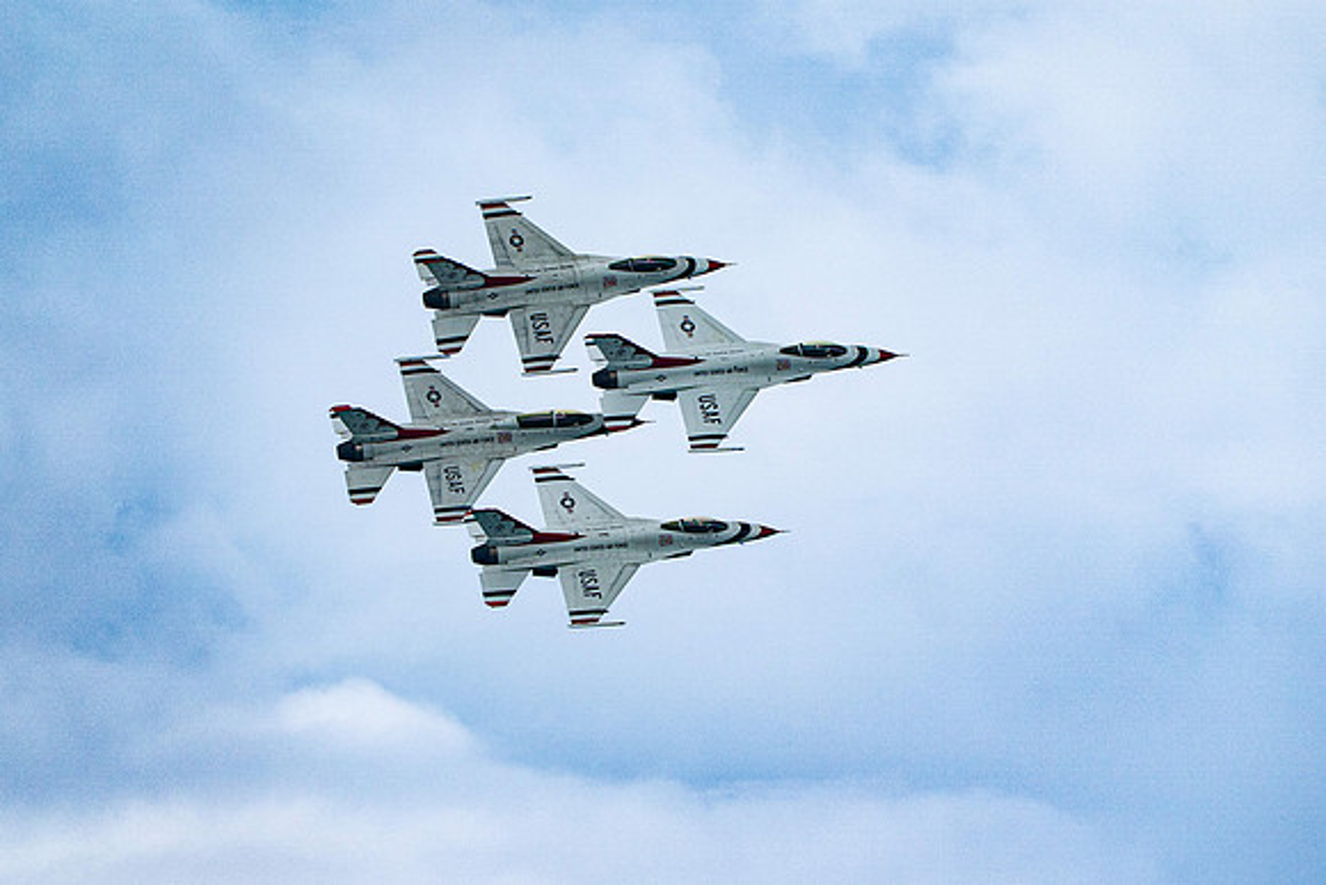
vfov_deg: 2.1
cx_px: 791
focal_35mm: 661
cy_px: 540
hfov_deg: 3.1
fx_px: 24345
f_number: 9
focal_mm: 400
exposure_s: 1/1250
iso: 640
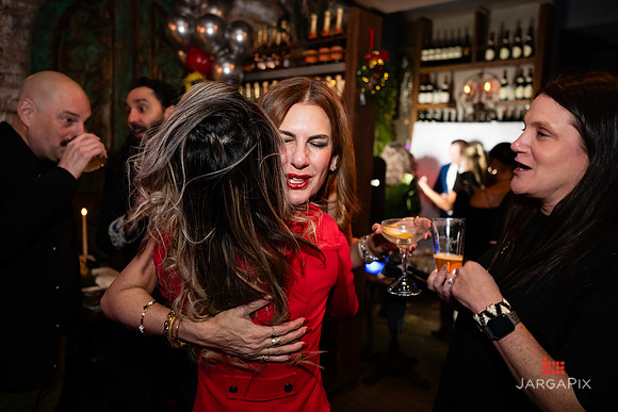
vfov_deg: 47.5
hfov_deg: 66.8
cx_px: 309
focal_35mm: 27
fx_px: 469
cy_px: 206
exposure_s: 1/100
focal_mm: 26
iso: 3200
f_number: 2.8
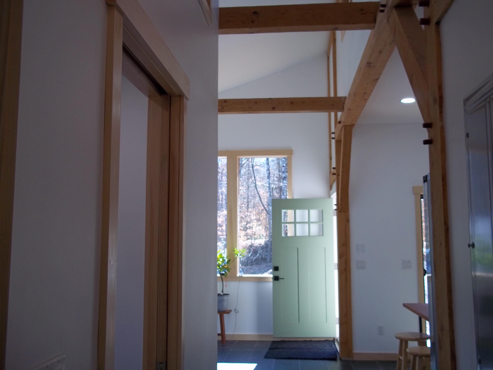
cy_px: 185
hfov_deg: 51.4
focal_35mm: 36
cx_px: 246
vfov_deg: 39.7
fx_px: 513
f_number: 3.1
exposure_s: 1/80
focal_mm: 6.5
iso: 80
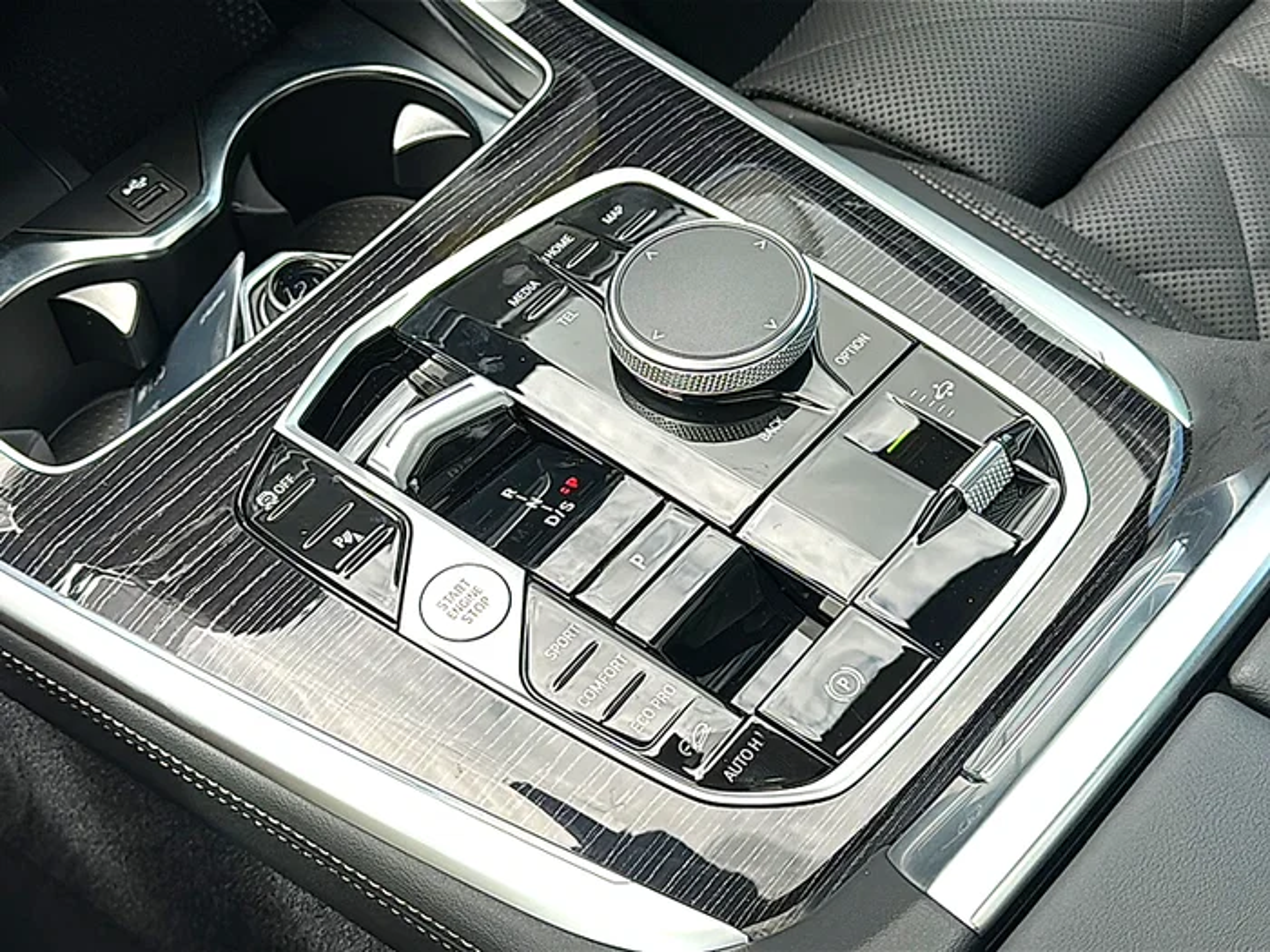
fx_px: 1578
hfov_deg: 43.9
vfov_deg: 33.6
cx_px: 635
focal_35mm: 43
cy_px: 476
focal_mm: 6.86
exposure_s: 1/492
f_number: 1.78
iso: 80
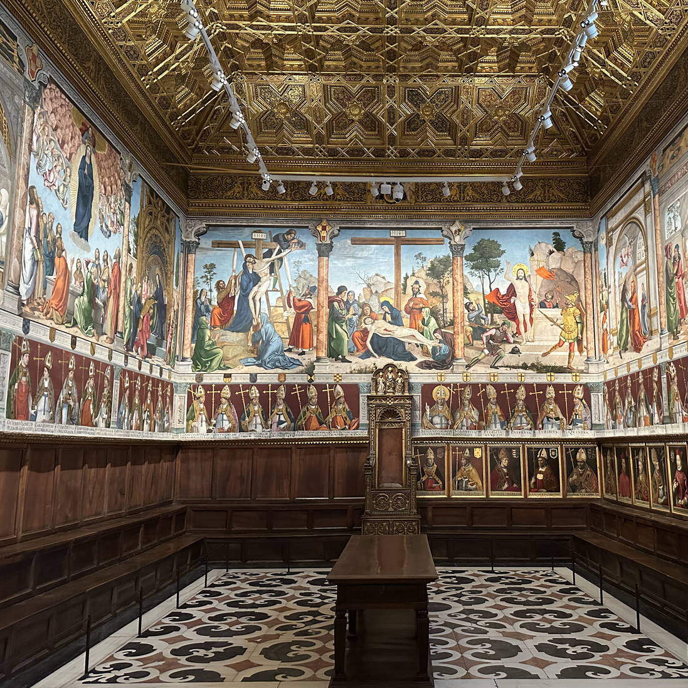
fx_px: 652
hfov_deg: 55.3
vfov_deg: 55.6
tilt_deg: +9.5
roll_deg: +0.2
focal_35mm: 29
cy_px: 343
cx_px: 409
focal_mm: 6.86
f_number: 1.78
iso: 800
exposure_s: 1/50
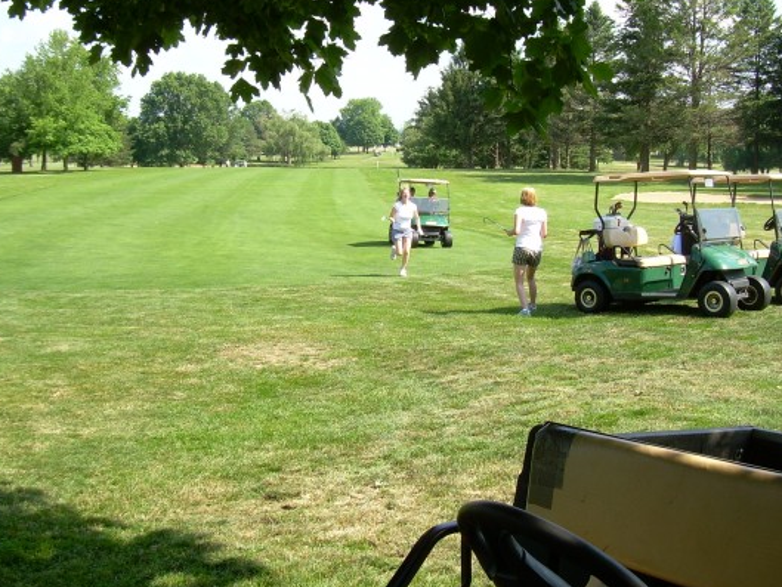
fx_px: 1039
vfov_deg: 31.5
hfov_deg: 41.2
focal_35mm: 46
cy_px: 238
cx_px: 404
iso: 50
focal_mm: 6.3
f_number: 4.6
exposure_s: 1/162
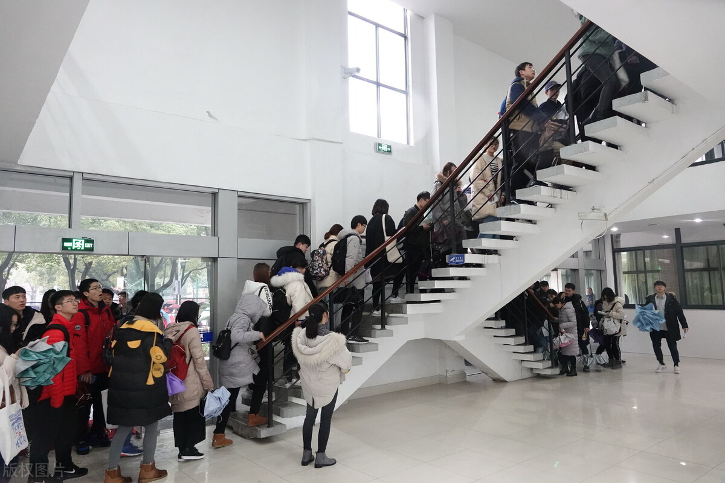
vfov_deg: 53.1
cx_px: 362
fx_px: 483
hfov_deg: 73.7
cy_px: 242
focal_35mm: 24
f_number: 2.4
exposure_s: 1/60
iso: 2000
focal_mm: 8.8
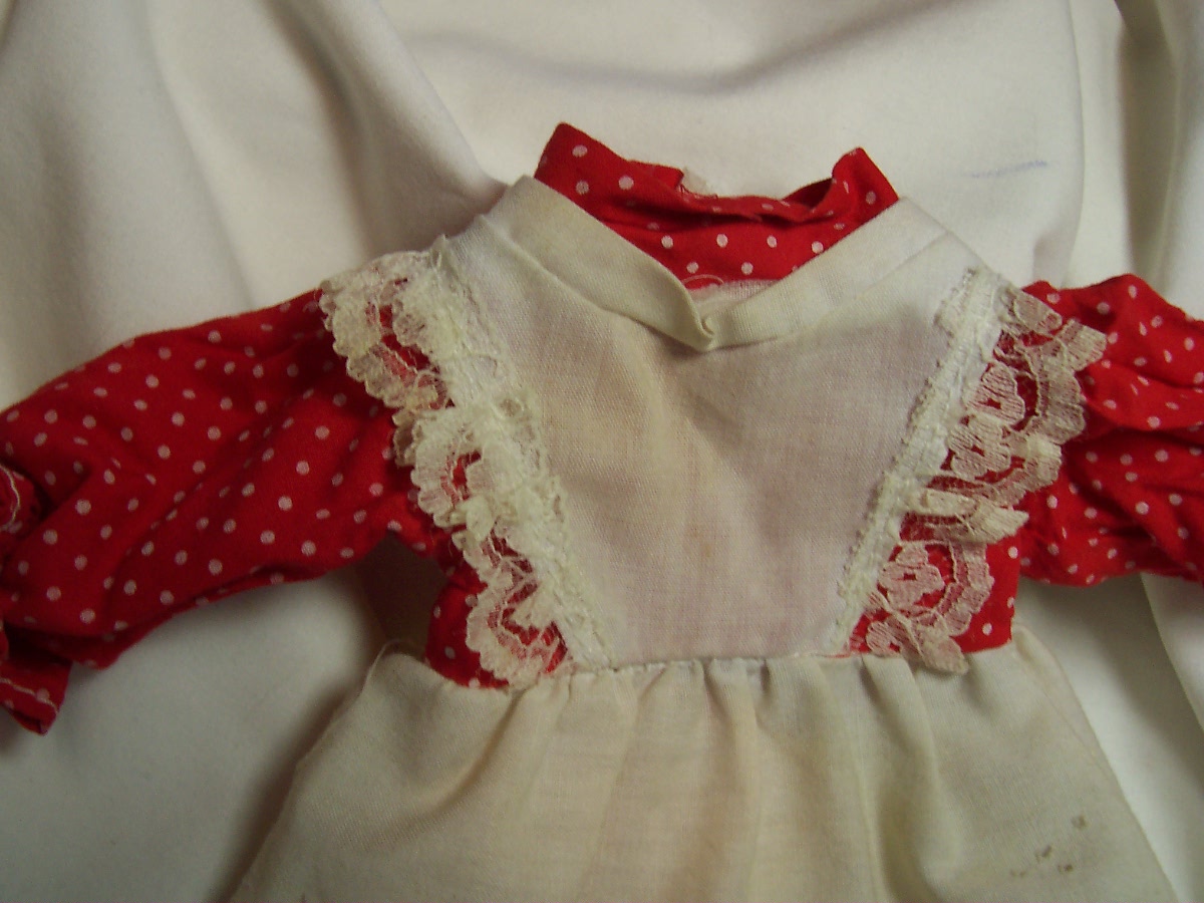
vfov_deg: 38.7
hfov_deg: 50.1
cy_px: 452
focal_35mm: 37
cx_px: 602
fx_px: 1287
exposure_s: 1/60
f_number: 2.8
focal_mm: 5.6
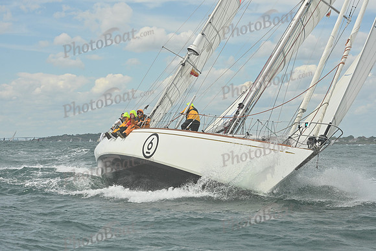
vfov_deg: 14.4
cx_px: 188
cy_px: 126
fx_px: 992
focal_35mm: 95
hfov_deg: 21.5
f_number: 11
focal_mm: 95
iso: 320
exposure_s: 1/1250
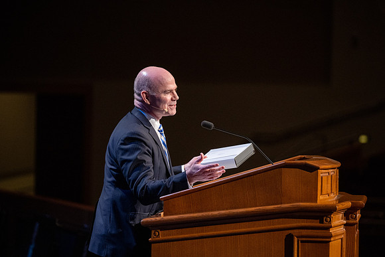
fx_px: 2139
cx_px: 192
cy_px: 128
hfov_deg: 10.3
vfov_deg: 6.9
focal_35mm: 200
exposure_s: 1/400
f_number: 3.5
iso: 3200
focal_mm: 200
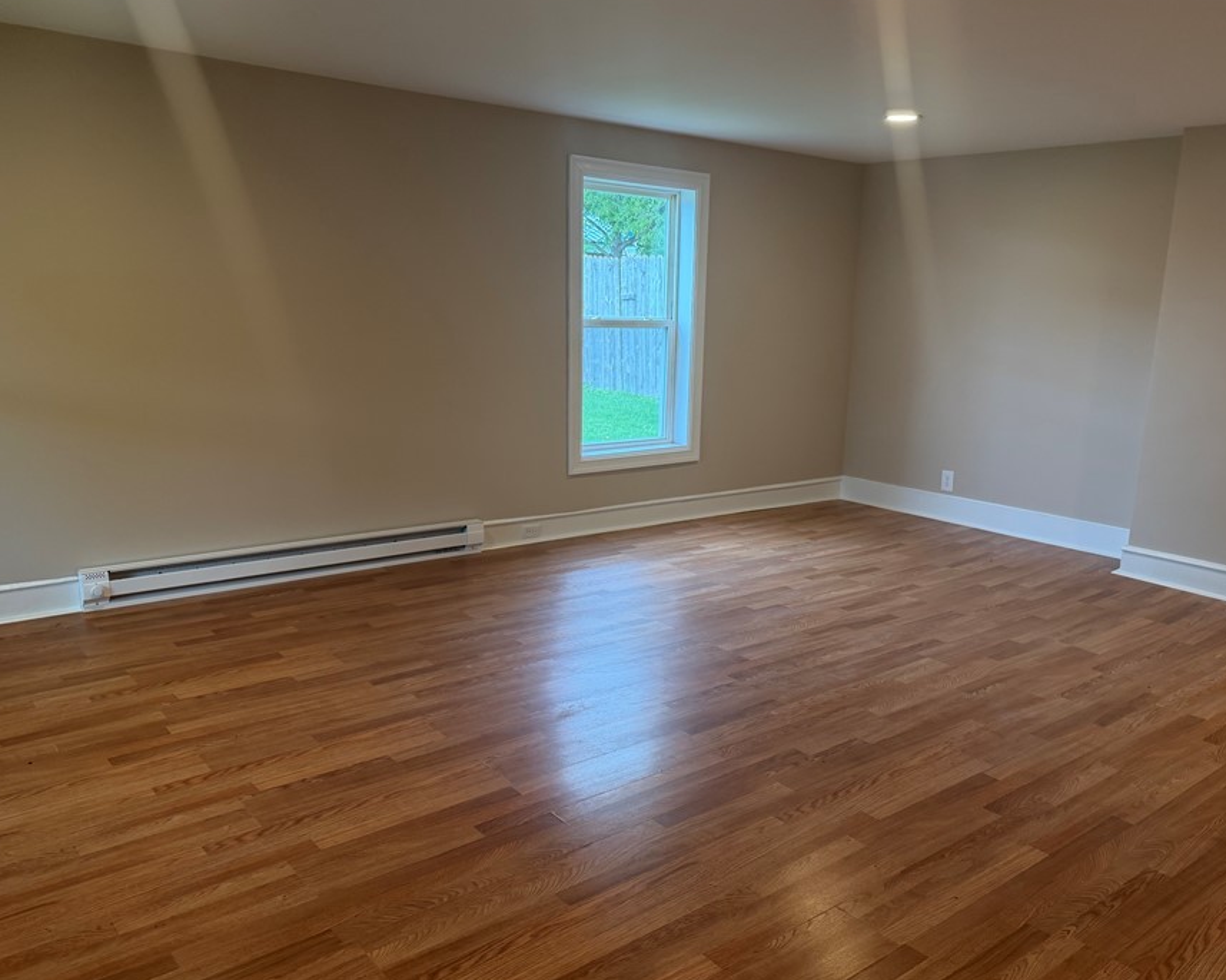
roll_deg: -2.2
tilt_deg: -12.5
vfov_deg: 51.5
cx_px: 687
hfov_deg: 62.0
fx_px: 1016
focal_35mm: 28
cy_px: 528
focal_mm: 6.76
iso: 200
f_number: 1.78
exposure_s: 1/120
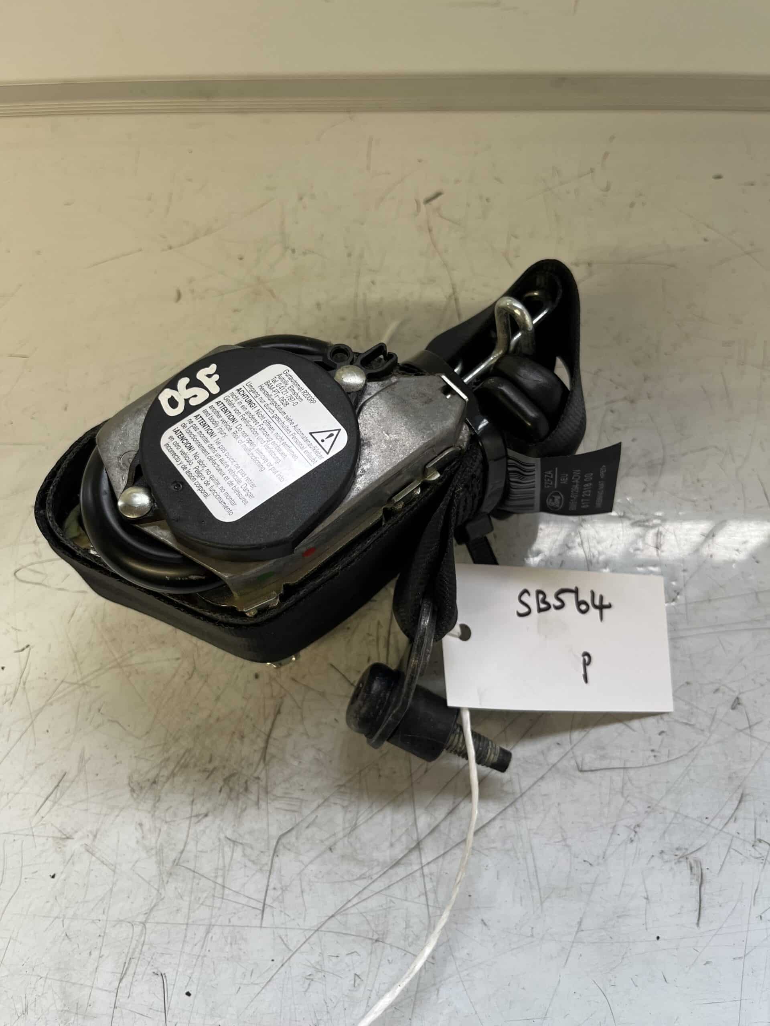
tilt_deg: -67.4
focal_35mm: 26
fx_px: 771
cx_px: 385
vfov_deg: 67.3
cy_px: 513
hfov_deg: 53.1
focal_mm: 5.1
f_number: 1.6
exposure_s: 1/100
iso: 125
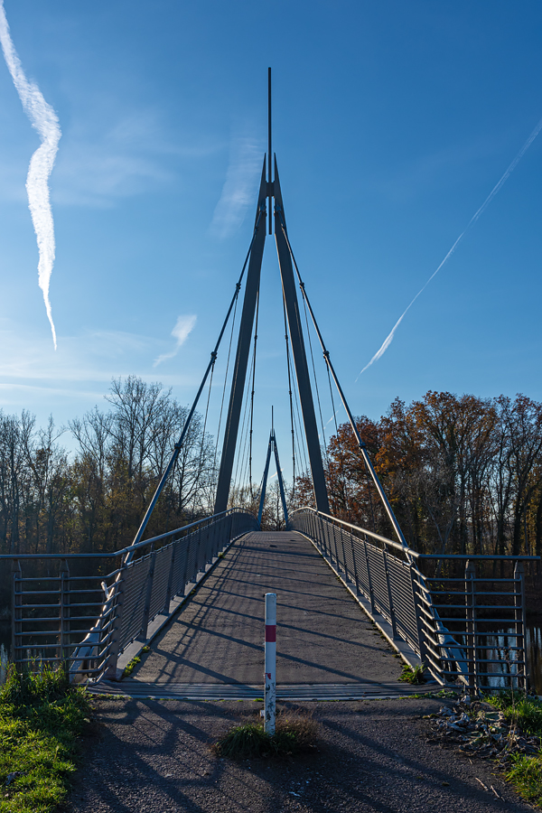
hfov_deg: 40.0
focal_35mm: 33
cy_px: 406
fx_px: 745
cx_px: 271
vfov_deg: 57.2
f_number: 9
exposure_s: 1/800
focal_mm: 22
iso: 200
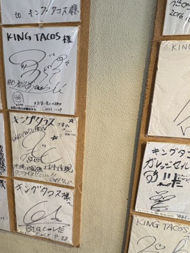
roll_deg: +2.7
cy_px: 101
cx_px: 54
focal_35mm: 25
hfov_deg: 53.1
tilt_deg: -12.6
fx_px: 183
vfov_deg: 68.7
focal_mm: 2.22
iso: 160
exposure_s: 1/99
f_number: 2.2
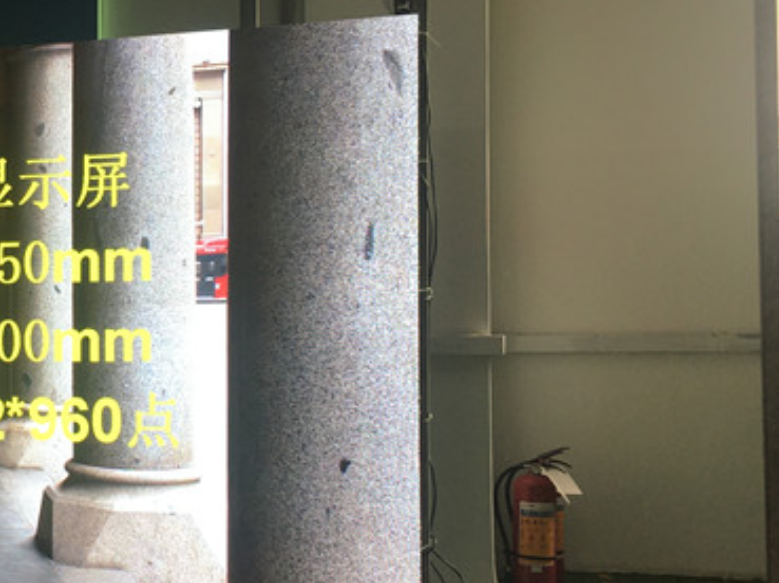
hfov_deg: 30.9
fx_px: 1326
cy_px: 325
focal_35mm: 59
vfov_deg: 24.8
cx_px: 49
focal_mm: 4.15
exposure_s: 1/50
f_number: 2.2
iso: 25
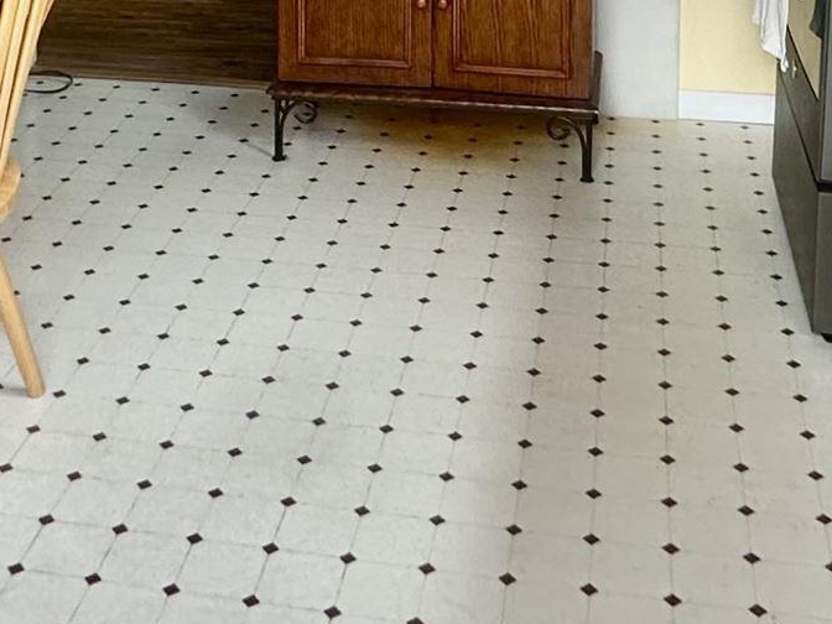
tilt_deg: -6.1
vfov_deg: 20.4
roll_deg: -0.4
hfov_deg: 30.2
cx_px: 359
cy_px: -250
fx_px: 1538
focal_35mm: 64
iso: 200
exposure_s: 1/99
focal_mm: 2.22
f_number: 2.2
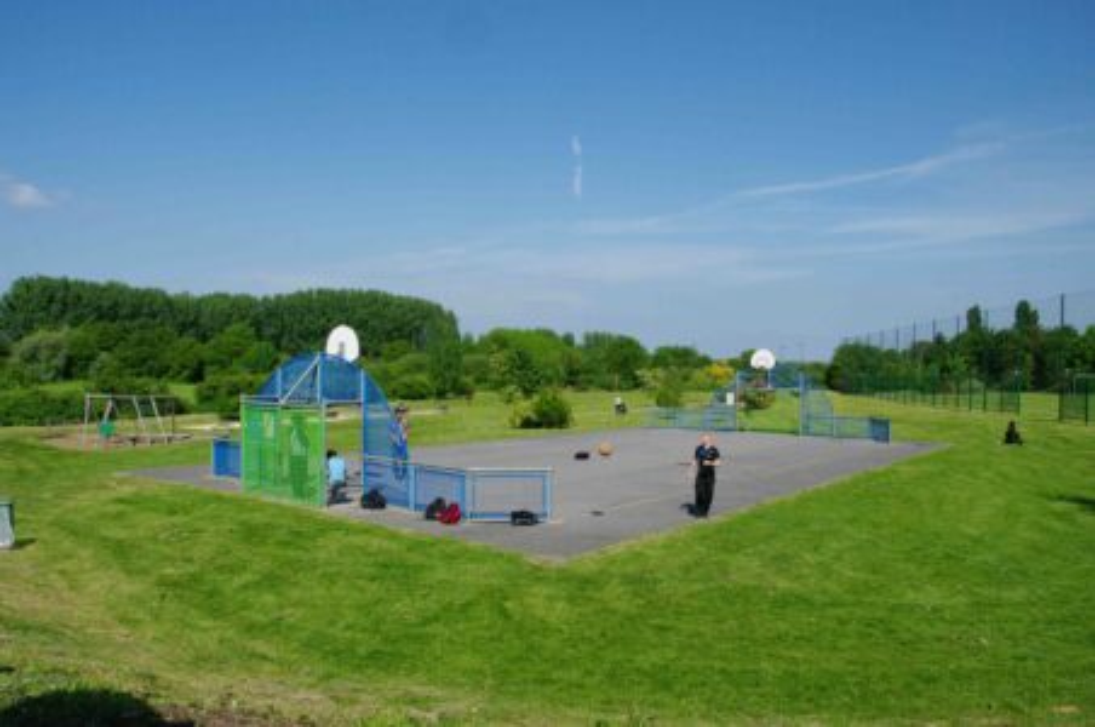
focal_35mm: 27
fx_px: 820
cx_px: 548
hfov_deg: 67.5
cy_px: 364
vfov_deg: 47.8
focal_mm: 18
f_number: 16
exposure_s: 1/750
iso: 800
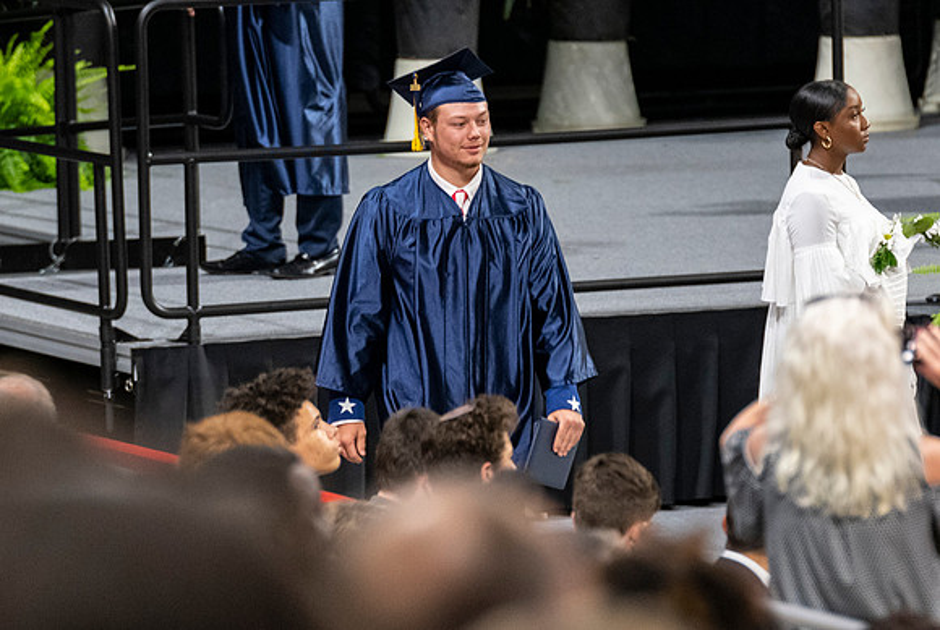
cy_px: 409
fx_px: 10567
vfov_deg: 3.4
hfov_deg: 5.1
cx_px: 495
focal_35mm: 404
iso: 2000
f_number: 4
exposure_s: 1/200
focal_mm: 200
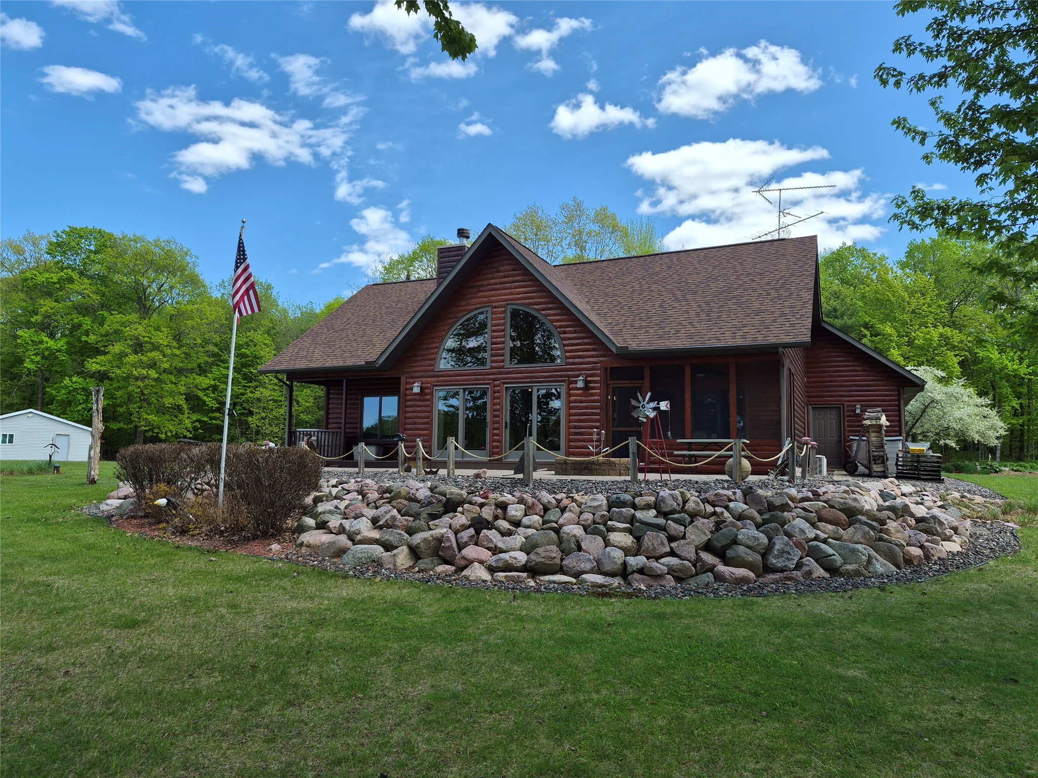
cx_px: 519
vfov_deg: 58.9
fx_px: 690
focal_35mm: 23
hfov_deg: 73.9
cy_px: 389
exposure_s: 1/3488
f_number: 1.8
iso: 80
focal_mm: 5.4
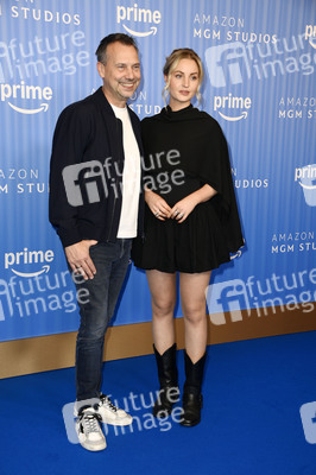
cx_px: 158
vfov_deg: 35.7
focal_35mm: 56
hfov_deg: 24.2
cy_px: 238
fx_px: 739
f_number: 5.6
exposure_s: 1/250
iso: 400
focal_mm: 56
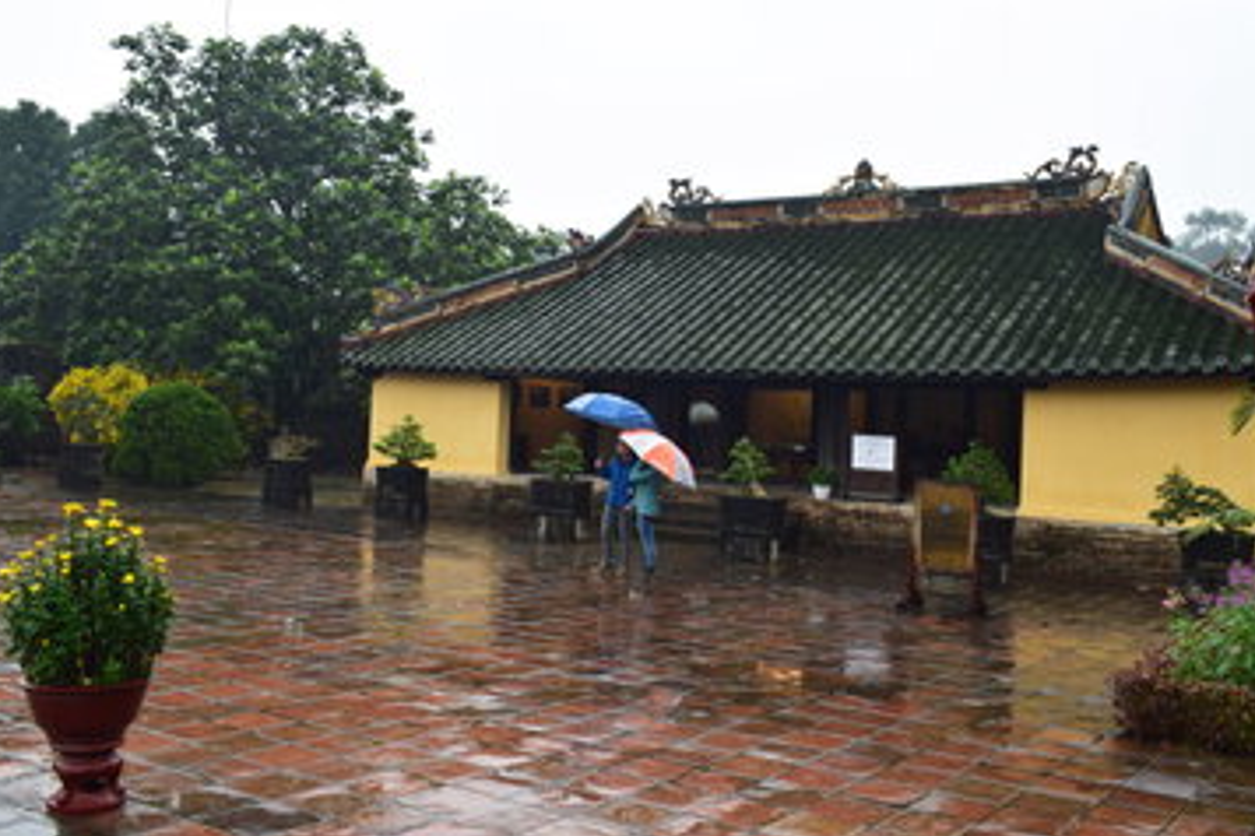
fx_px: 1290
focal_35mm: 37
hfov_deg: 51.8
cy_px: 378
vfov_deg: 35.9
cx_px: 682
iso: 400
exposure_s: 1/50
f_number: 8
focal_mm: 22
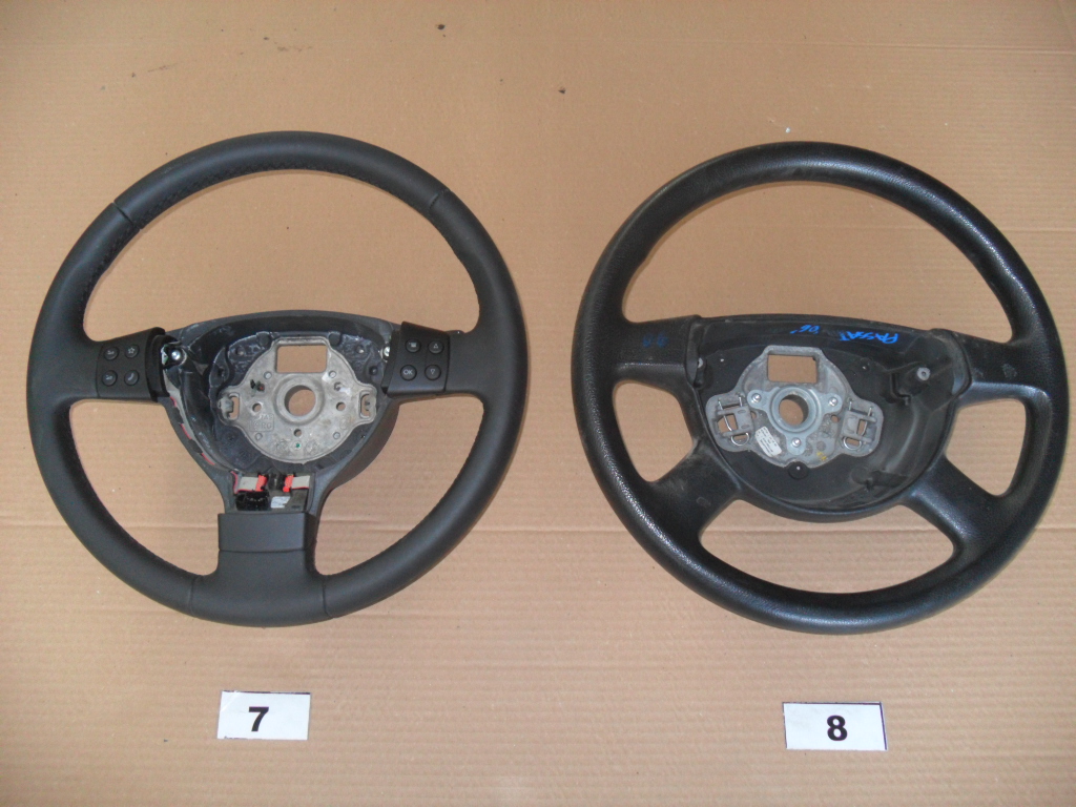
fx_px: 1088
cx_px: 538
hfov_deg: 52.6
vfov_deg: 40.7
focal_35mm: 35
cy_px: 404
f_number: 3
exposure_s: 1/45
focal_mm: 6.3
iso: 200
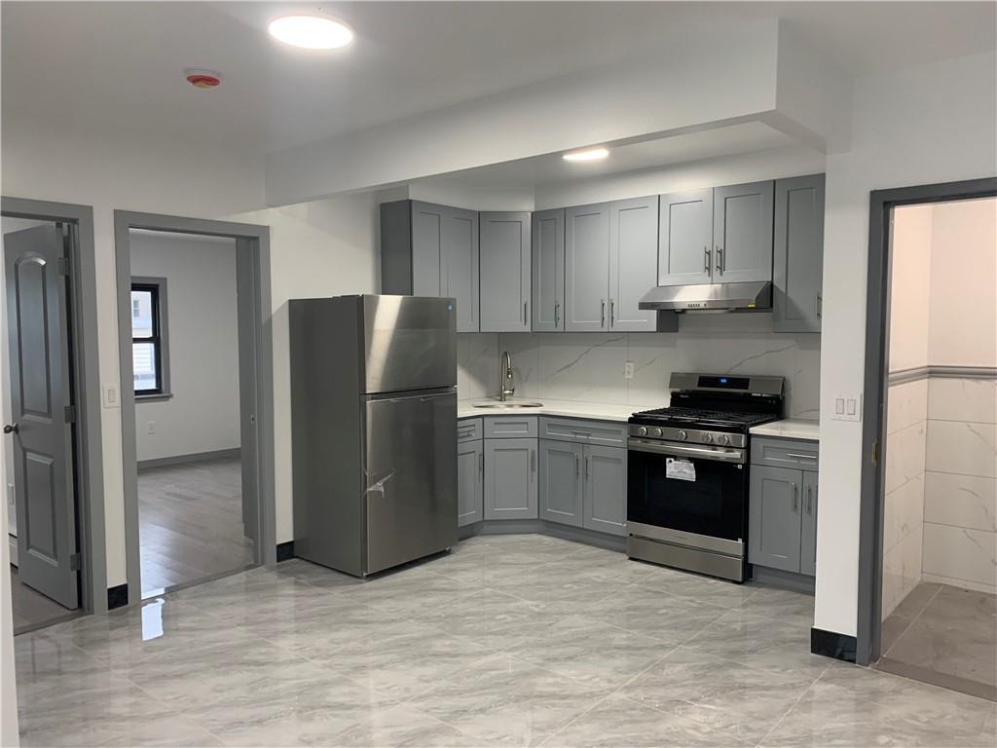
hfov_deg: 67.3
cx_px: 498
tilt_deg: -3.6
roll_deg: +1.0
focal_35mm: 26
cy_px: 374
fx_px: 749
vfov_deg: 53.1
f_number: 1.8
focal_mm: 4.25
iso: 100
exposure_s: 1/60
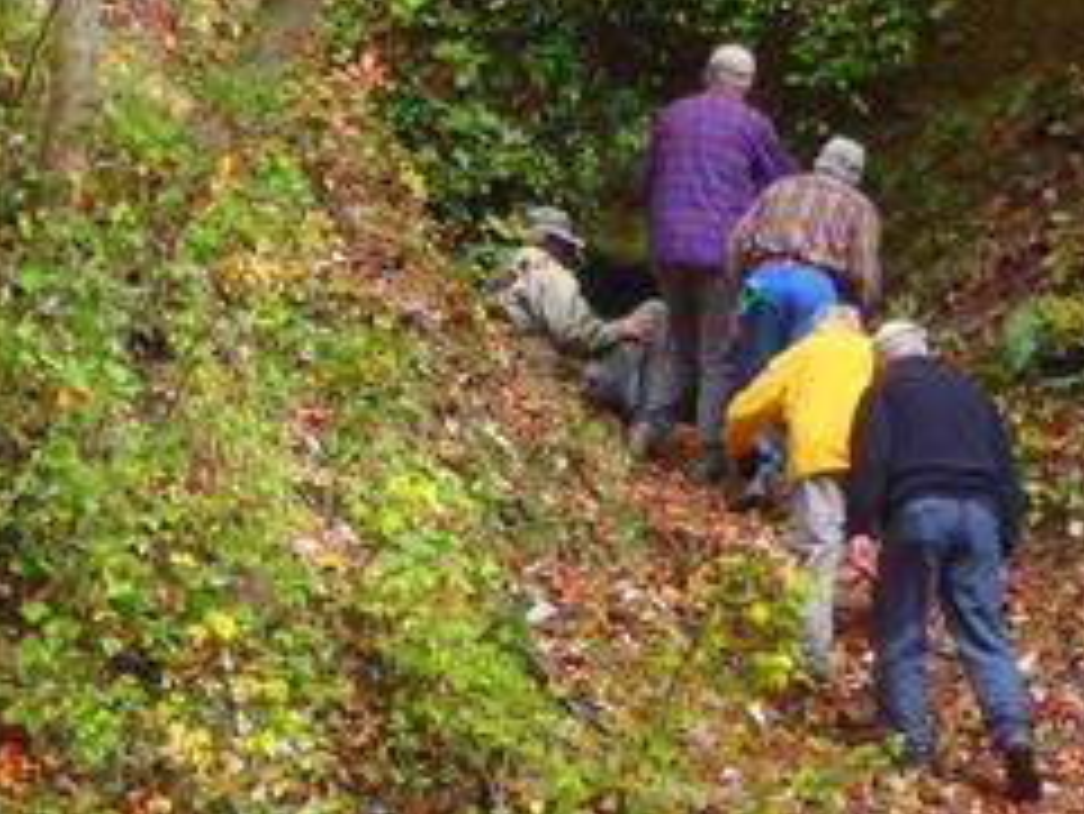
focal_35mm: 137
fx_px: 4292
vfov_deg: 10.8
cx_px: 389
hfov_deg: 14.4
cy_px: 769
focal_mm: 8.8
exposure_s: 1/80
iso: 200
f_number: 4.9
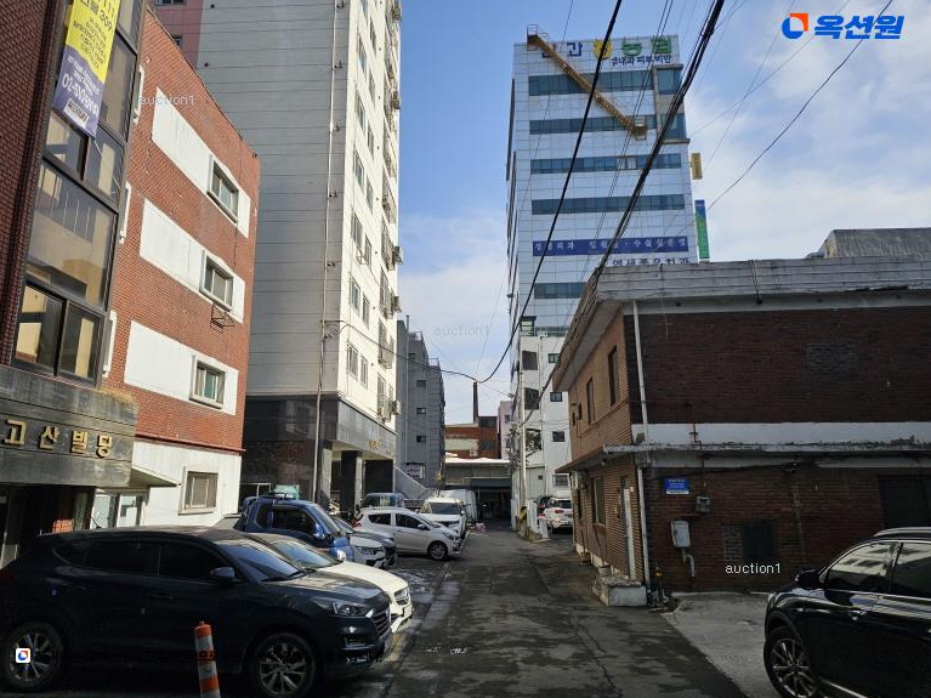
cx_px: 461
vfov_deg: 56.8
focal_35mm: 24
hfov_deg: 71.6
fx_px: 645
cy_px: 339
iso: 10
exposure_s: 1/857
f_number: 1.7
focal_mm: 6.3
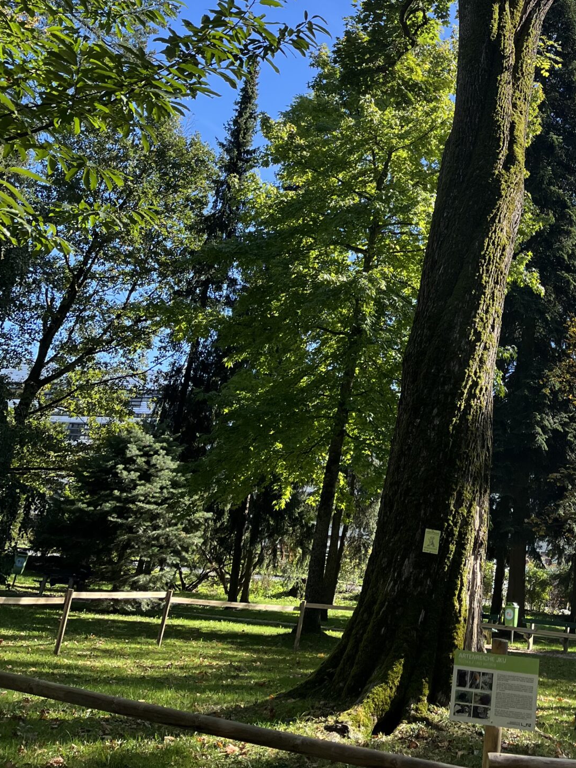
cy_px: 123
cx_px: 505
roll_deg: -5.4
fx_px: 1021
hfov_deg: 30.3
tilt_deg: +23.2
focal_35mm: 46
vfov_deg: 39.2
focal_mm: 5.1
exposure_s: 1/1279
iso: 50
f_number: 1.6
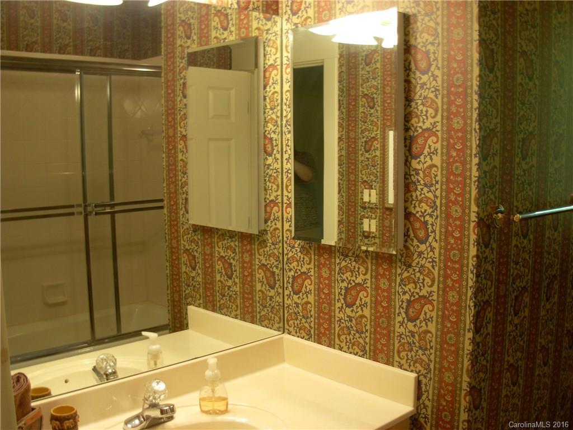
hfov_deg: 49.0
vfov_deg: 37.7
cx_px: 286
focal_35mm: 38
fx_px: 629
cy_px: 215
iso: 79
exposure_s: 1/5.3
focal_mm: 6.3
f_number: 2.9
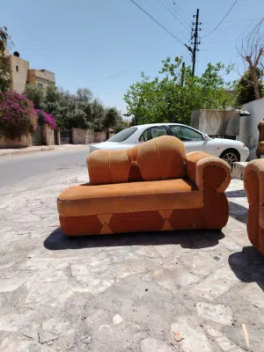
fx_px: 244
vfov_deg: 71.6
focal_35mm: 24
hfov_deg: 56.8
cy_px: 176
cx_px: 132
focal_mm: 5.25
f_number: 1.75
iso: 100
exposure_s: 1/1042
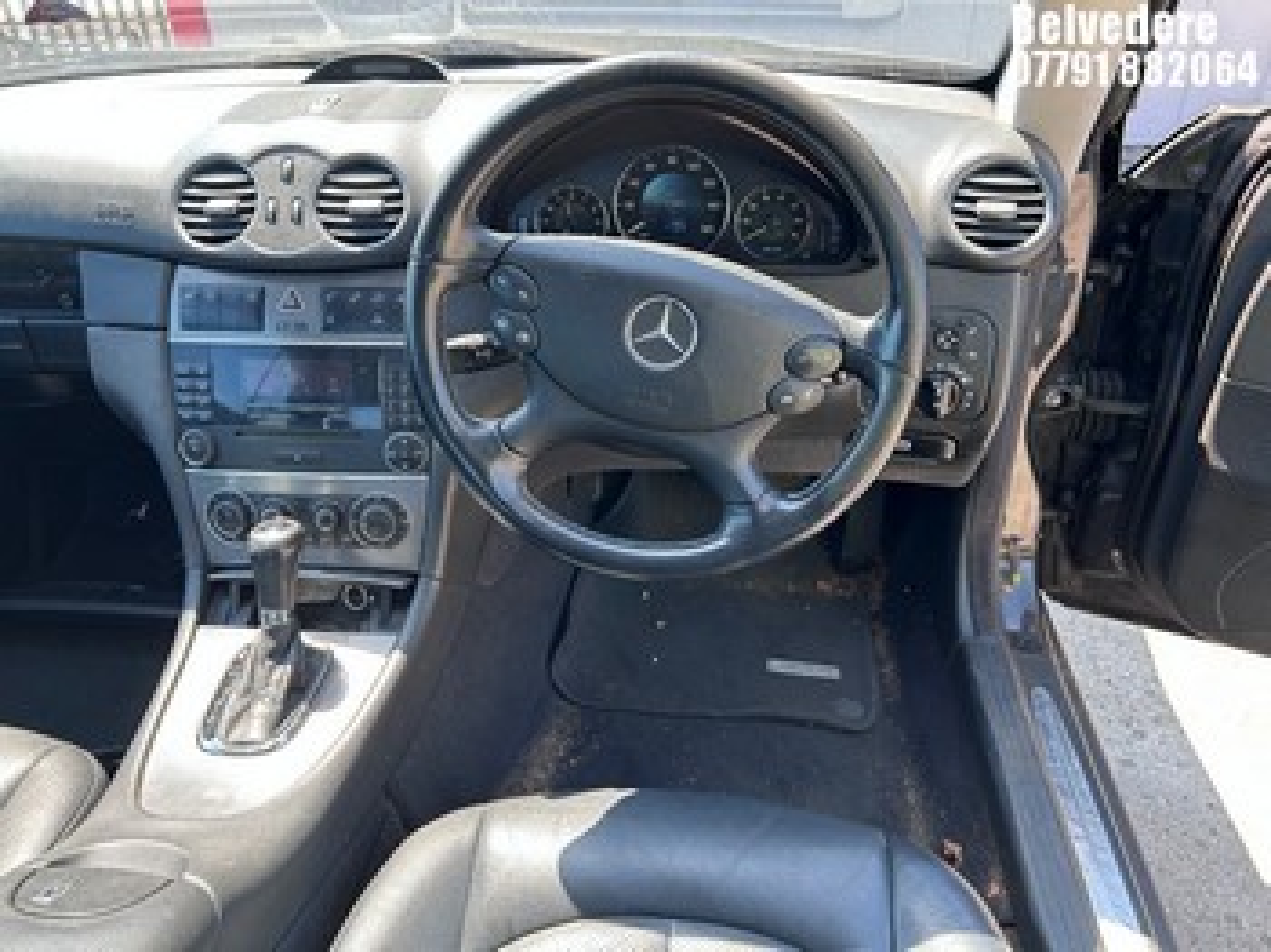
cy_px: 476
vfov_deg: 53.0
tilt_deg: -34.8
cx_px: 636
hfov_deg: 67.3
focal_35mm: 26
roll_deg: +5.5
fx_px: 954
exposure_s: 1/198
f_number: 1.5
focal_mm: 5.7
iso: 50
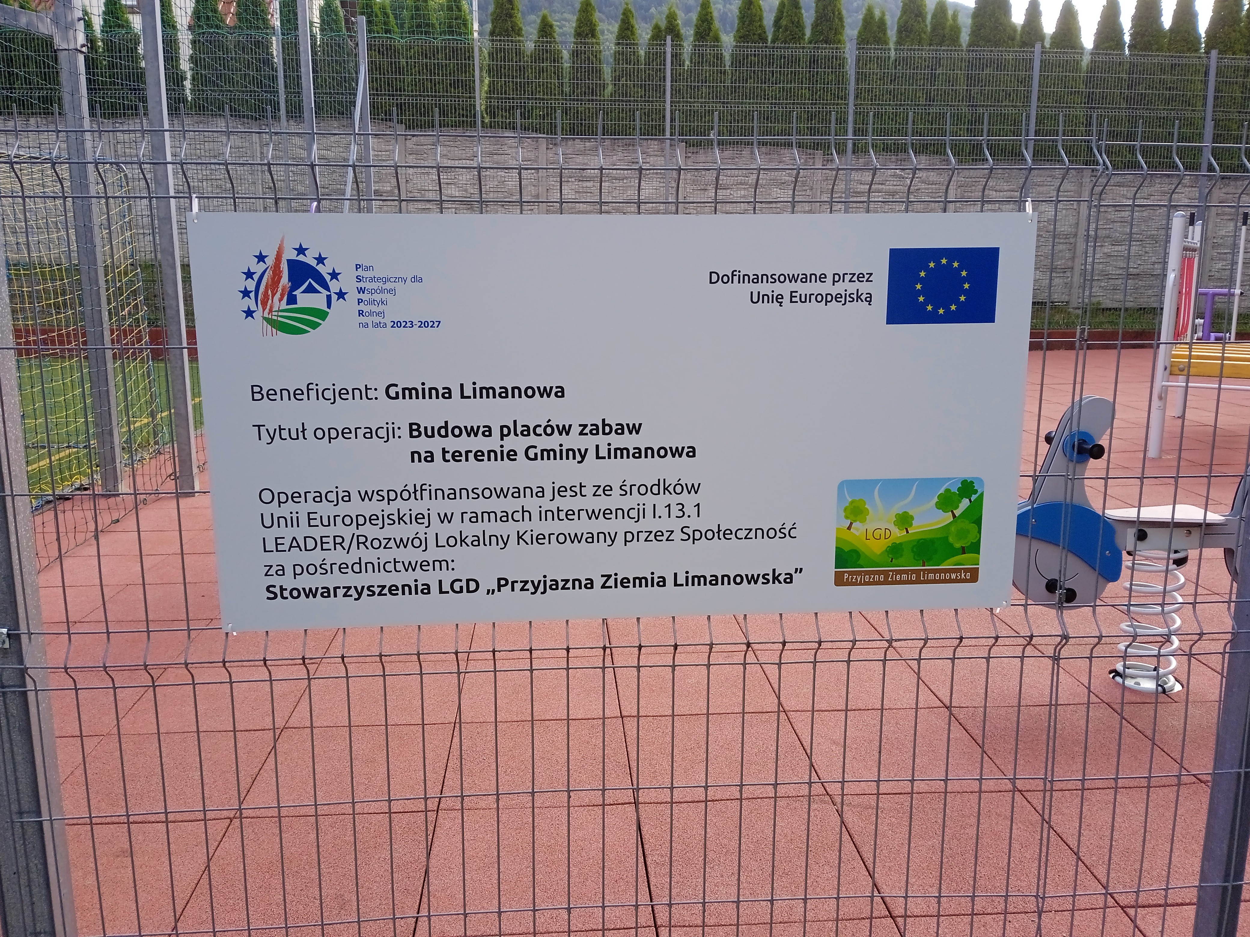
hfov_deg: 63.4
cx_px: 625
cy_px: 468
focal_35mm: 28
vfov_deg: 49.7
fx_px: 1011
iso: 100
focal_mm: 3.43
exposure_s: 1/186
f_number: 2.2
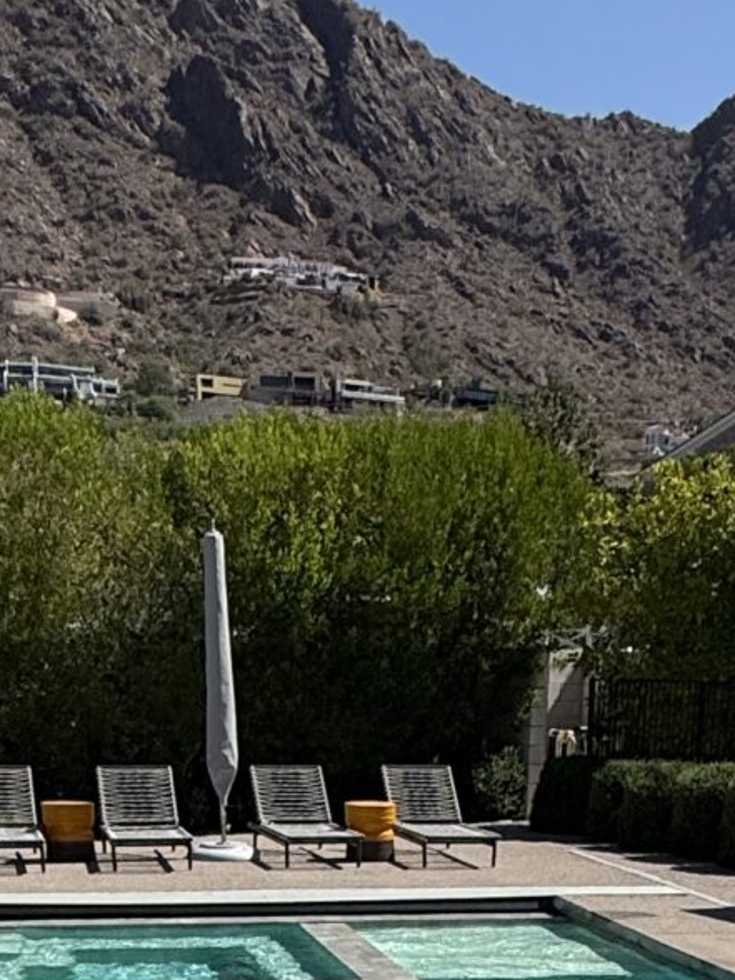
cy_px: 1550
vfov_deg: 23.6
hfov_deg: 24.0
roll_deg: -0.2
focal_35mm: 61
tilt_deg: -28.4
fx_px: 1727
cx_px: 445
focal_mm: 2.22
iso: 50
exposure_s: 1/6173
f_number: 2.2
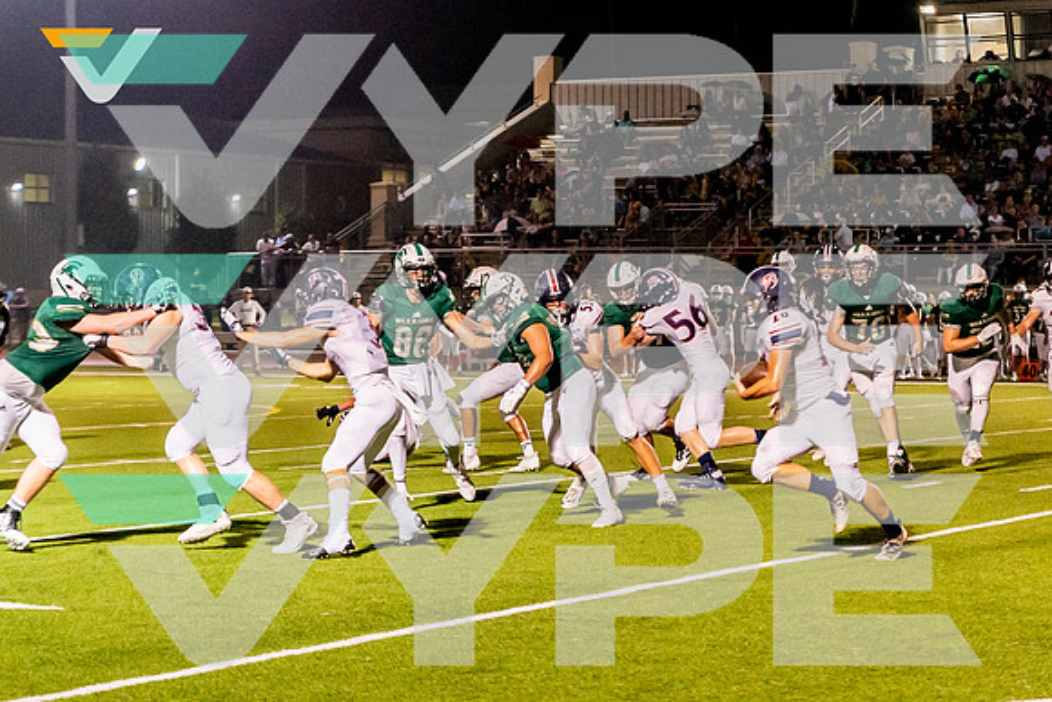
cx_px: 610
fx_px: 3063
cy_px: 263
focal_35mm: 105
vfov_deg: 13.1
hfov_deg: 19.5
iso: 4000
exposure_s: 1/1500
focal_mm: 70
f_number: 2.8
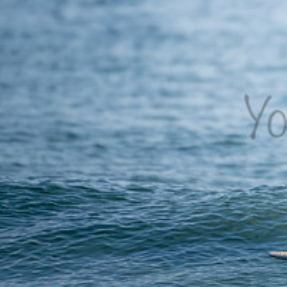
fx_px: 17175
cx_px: 391
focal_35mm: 1831
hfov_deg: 1.0
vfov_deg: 1.0
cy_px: 104
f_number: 5.6
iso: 280
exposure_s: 1/1250
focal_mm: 500
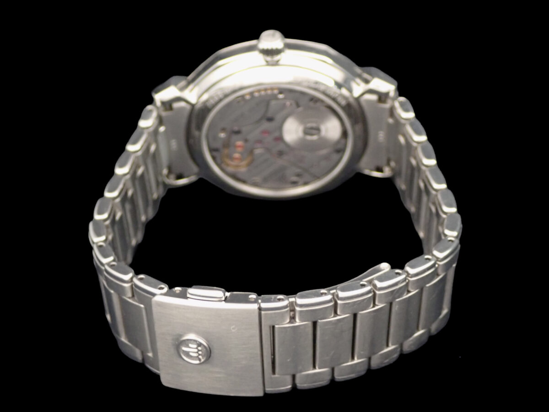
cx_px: 274
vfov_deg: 21.9
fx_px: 1063
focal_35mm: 67
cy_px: 206
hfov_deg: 29.0
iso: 1000
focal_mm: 11.88
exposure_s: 1/15
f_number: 3.8
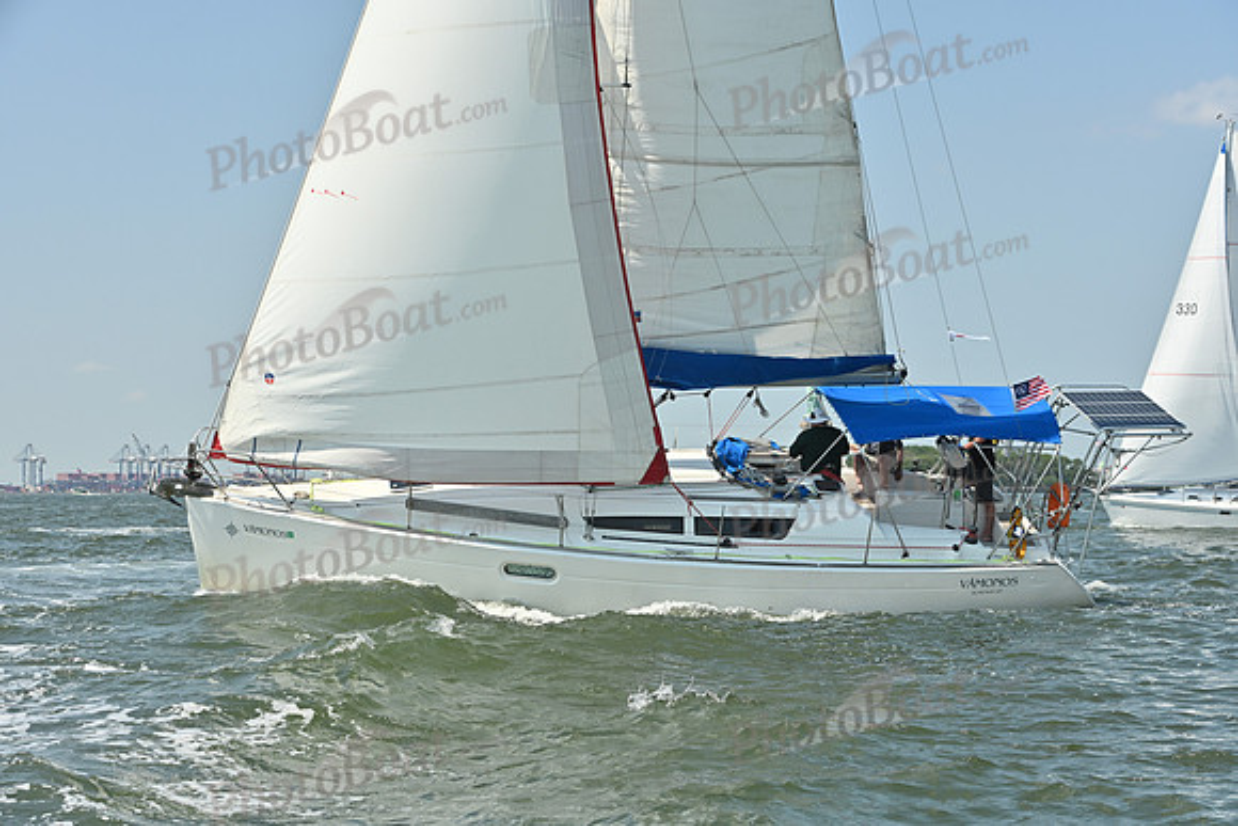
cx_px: 619
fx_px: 2408
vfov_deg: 19.5
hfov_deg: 28.8
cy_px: 413
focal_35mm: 70
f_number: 8
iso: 320
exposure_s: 1/1250
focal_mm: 70
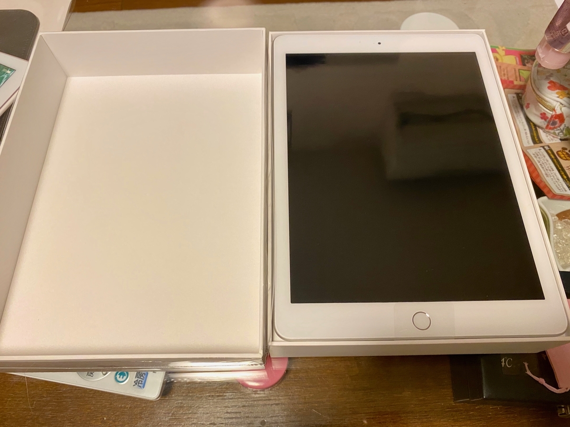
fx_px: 428
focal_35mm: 26
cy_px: 214
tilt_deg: -63.5
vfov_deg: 53.1
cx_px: 285
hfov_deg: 67.3
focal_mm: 4.25
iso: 500
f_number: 1.8
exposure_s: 1/30
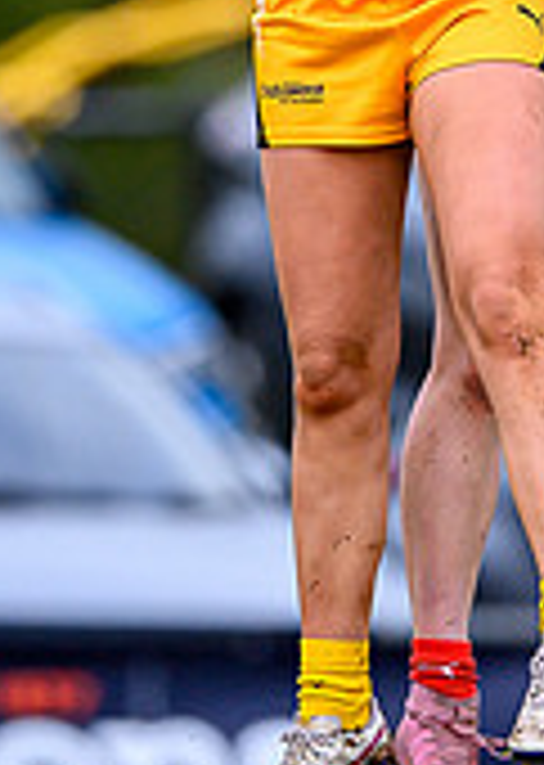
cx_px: 430
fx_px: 52576
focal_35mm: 2425
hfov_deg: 0.6
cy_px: -207
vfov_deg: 0.8
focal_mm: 500
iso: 250
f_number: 4
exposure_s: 1/1600
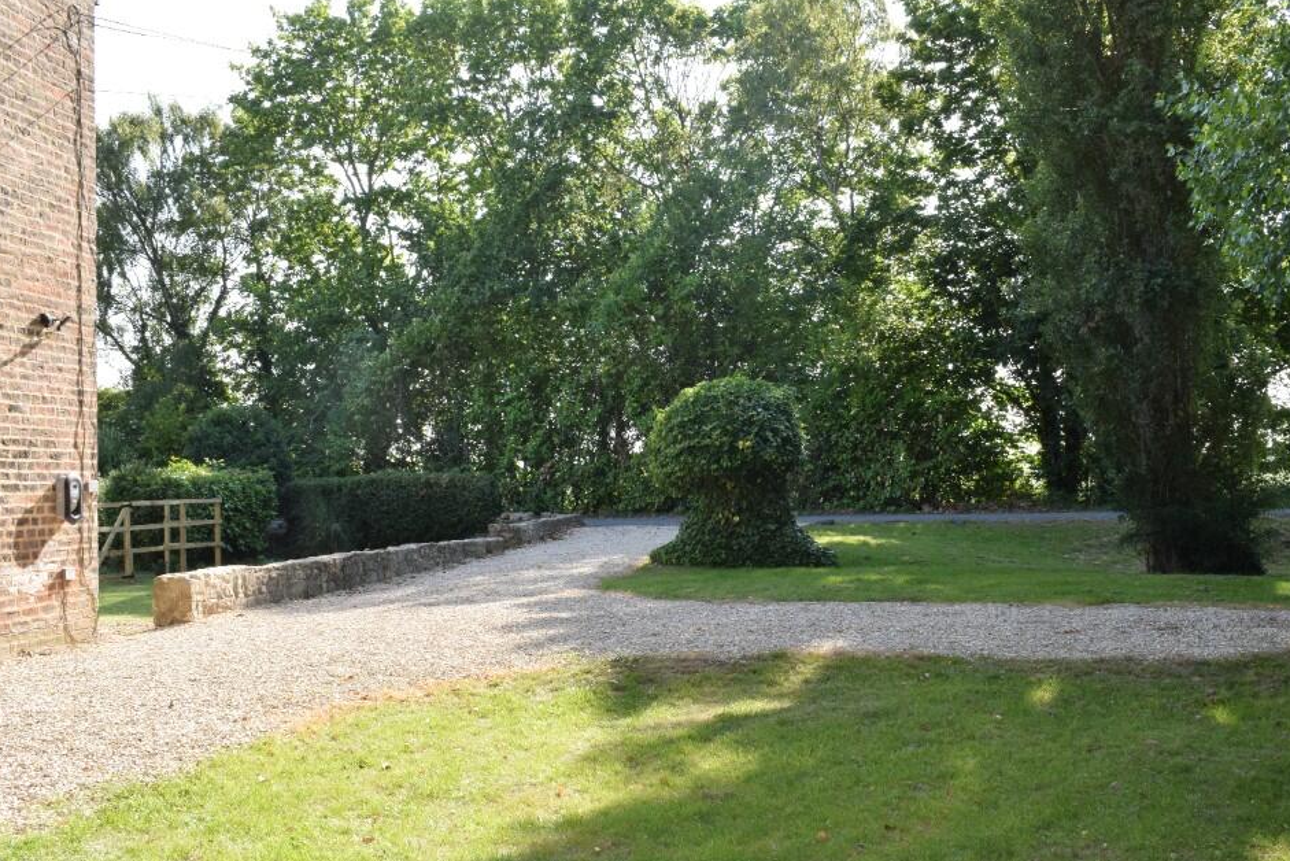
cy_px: 461
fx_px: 1346
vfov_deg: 35.5
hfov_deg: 51.2
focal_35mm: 38
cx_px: 668
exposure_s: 1/200
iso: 800
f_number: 14
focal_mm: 23
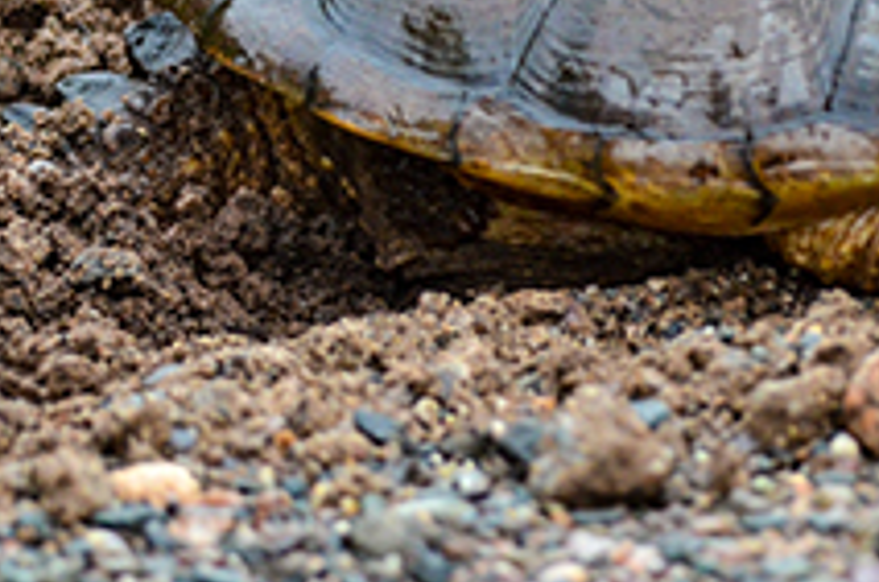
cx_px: 636
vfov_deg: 1.1
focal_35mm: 1266
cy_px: 159
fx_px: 30842
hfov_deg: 1.6
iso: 1400
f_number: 4
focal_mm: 300
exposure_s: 1/500
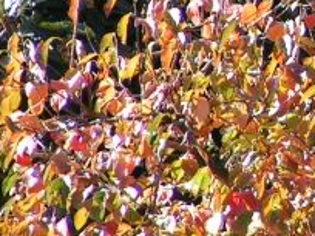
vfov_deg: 1.5
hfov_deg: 2.0
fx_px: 8991
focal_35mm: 988
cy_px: 97
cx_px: 451
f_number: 3.2
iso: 64
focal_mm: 48
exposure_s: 1/250
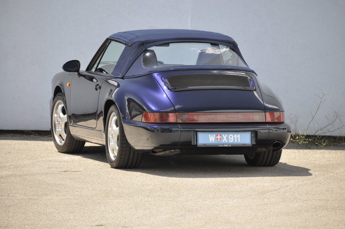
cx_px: 172
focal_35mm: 300
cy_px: 114
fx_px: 2871
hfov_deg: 6.9
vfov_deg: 4.6
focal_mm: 200
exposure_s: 1/250
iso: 500
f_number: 6.3
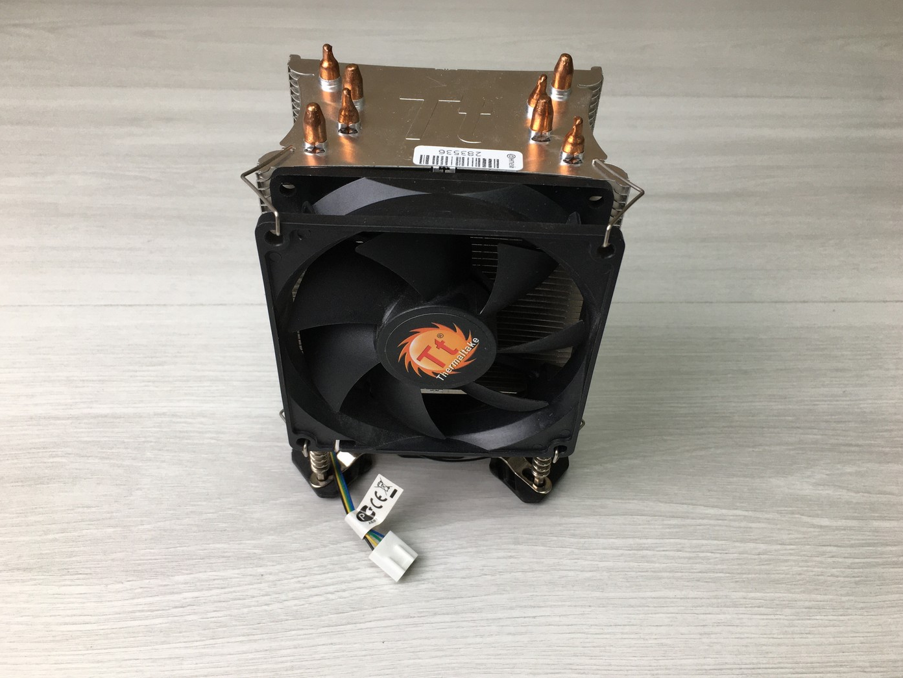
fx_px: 783
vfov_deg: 46.8
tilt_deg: -44.9
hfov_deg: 60.0
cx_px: 456
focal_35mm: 30
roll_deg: -2.5
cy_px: 329
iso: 40
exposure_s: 1/100
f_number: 2.2
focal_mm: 4.15
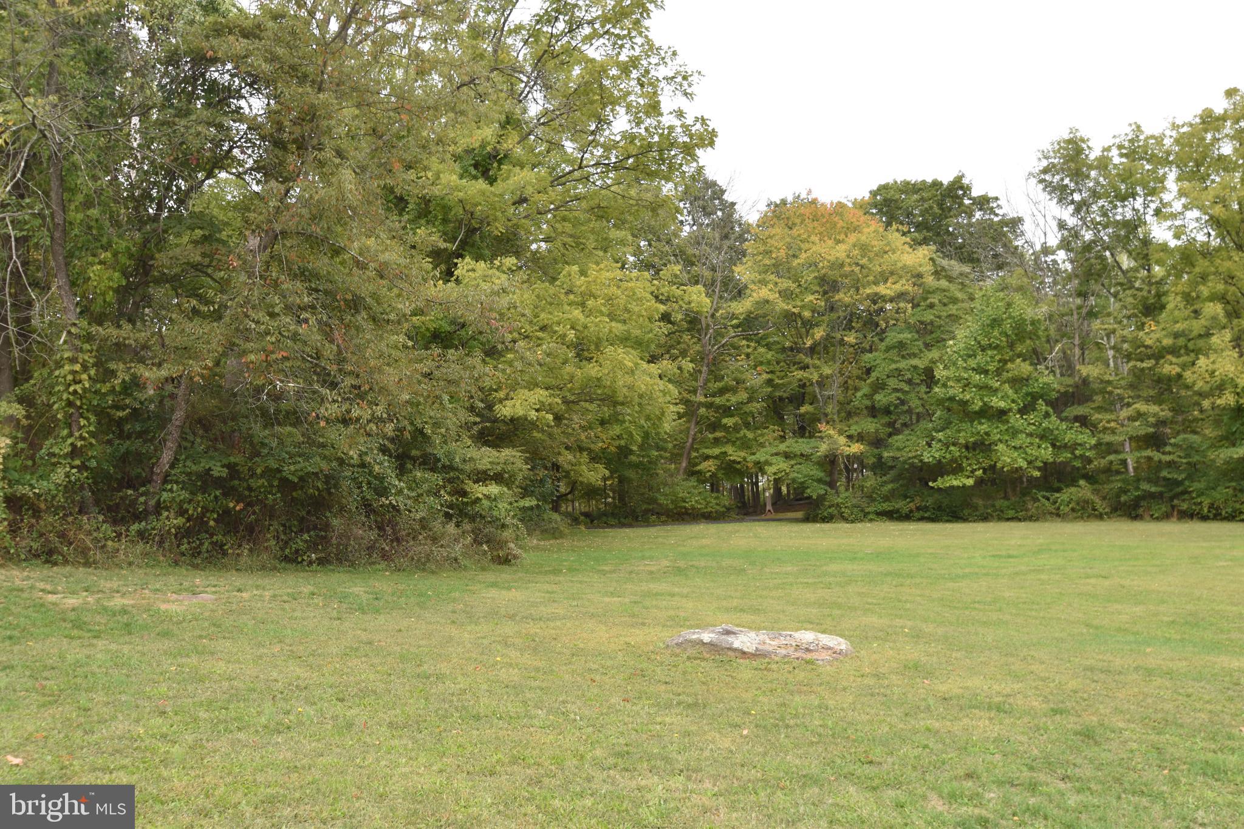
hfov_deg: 64.6
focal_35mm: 28
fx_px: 985
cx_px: 622
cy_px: 414
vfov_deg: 45.7
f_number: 6.3
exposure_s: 1/160
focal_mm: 19
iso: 100
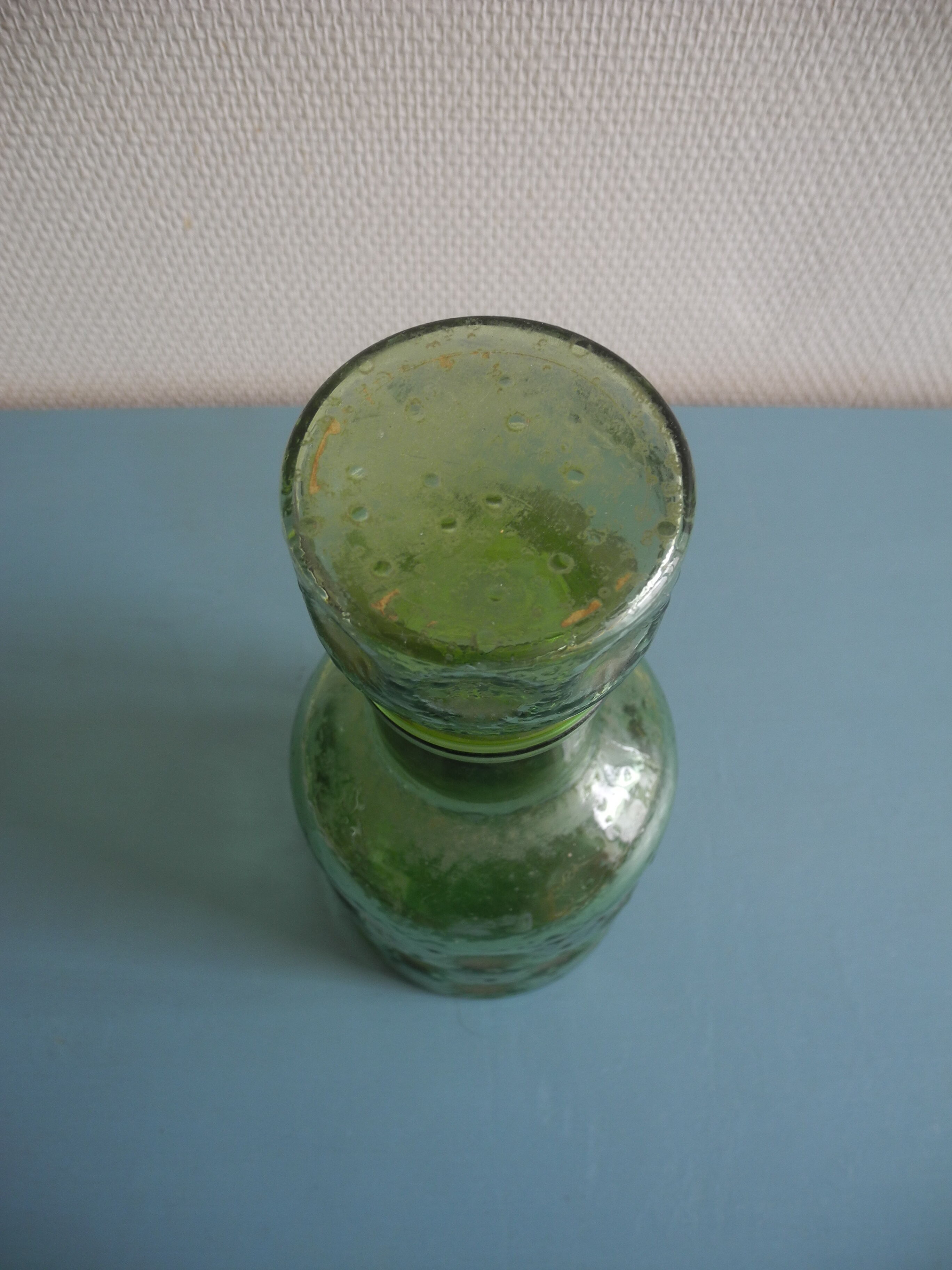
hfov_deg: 49.7
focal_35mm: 28
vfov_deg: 63.4
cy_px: 635
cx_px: 476
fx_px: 1027
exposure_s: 1/30.5
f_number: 2.8
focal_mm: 6
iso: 100
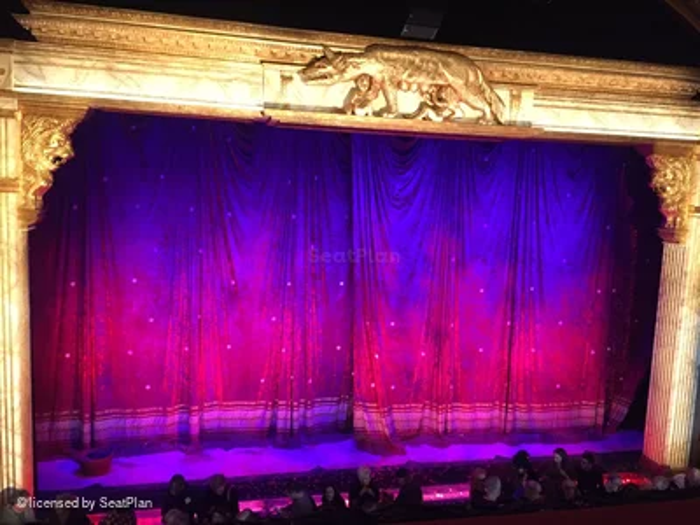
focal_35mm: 29
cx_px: 350
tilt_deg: -7.0
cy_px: 262
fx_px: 586
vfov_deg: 48.2
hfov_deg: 61.7
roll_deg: -2.7
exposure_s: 1/20
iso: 250
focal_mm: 4.15
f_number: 2.2
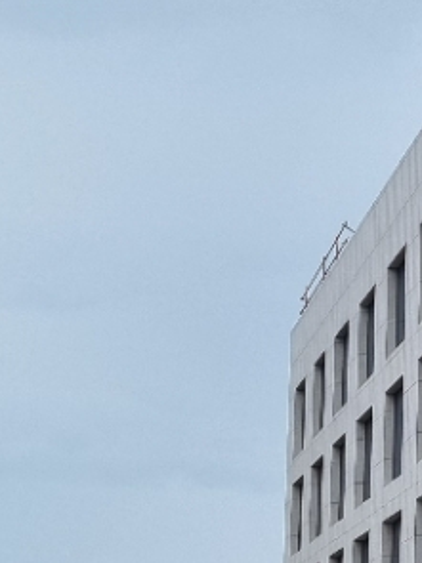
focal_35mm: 113
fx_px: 1838
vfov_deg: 17.4
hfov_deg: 12.6
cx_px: 565
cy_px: 389
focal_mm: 5.4
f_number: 1.8
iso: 50
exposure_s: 1/3544
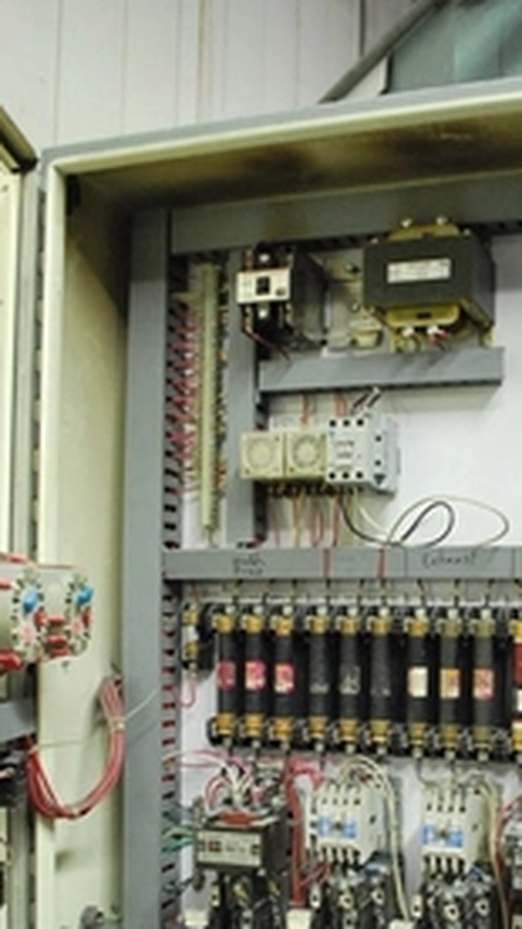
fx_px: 1010
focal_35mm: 41
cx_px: 407
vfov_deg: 48.9
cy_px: 582
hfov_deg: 28.4
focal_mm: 18
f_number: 3.5
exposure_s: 1/30
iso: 1600
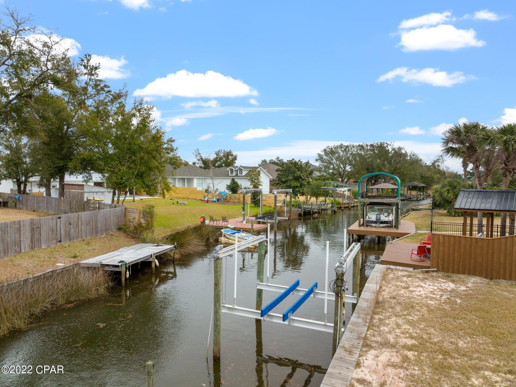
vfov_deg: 56.8
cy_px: 194
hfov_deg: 71.6
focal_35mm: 24
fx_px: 358
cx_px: 258
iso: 100
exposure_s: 1/800
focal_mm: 12.29
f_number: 4
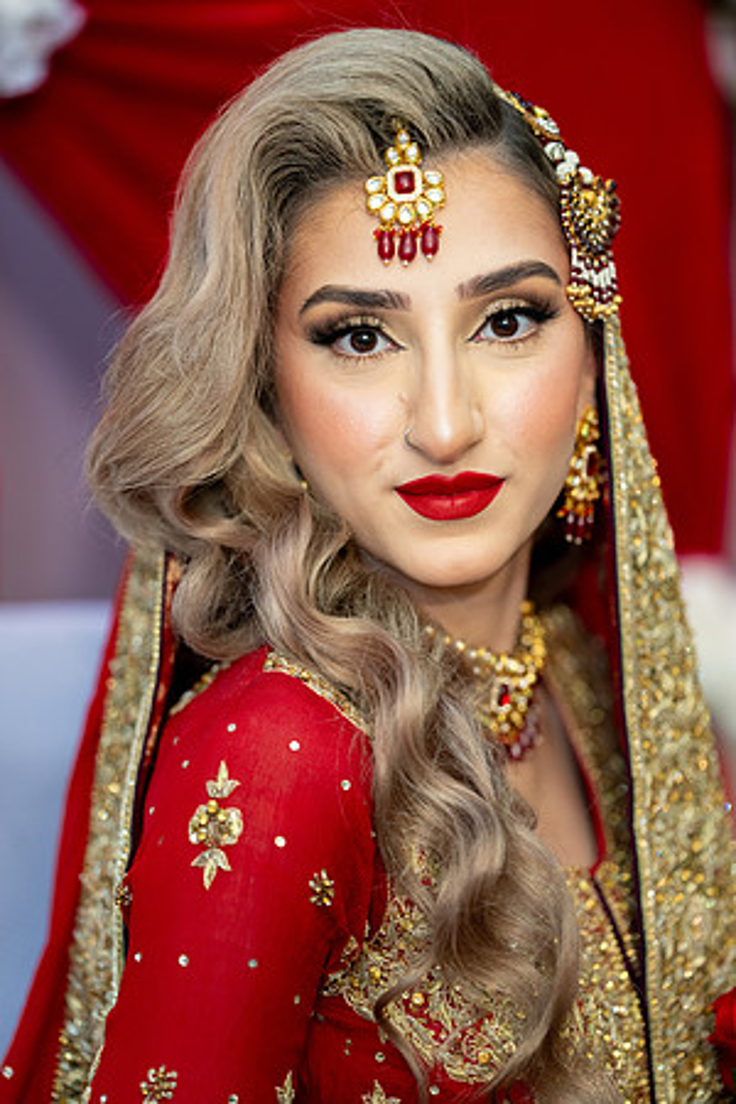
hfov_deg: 11.1
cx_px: 368
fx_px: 3772
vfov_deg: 16.7
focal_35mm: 123
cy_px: 552
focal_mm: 123
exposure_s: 1/200
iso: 1000
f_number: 2
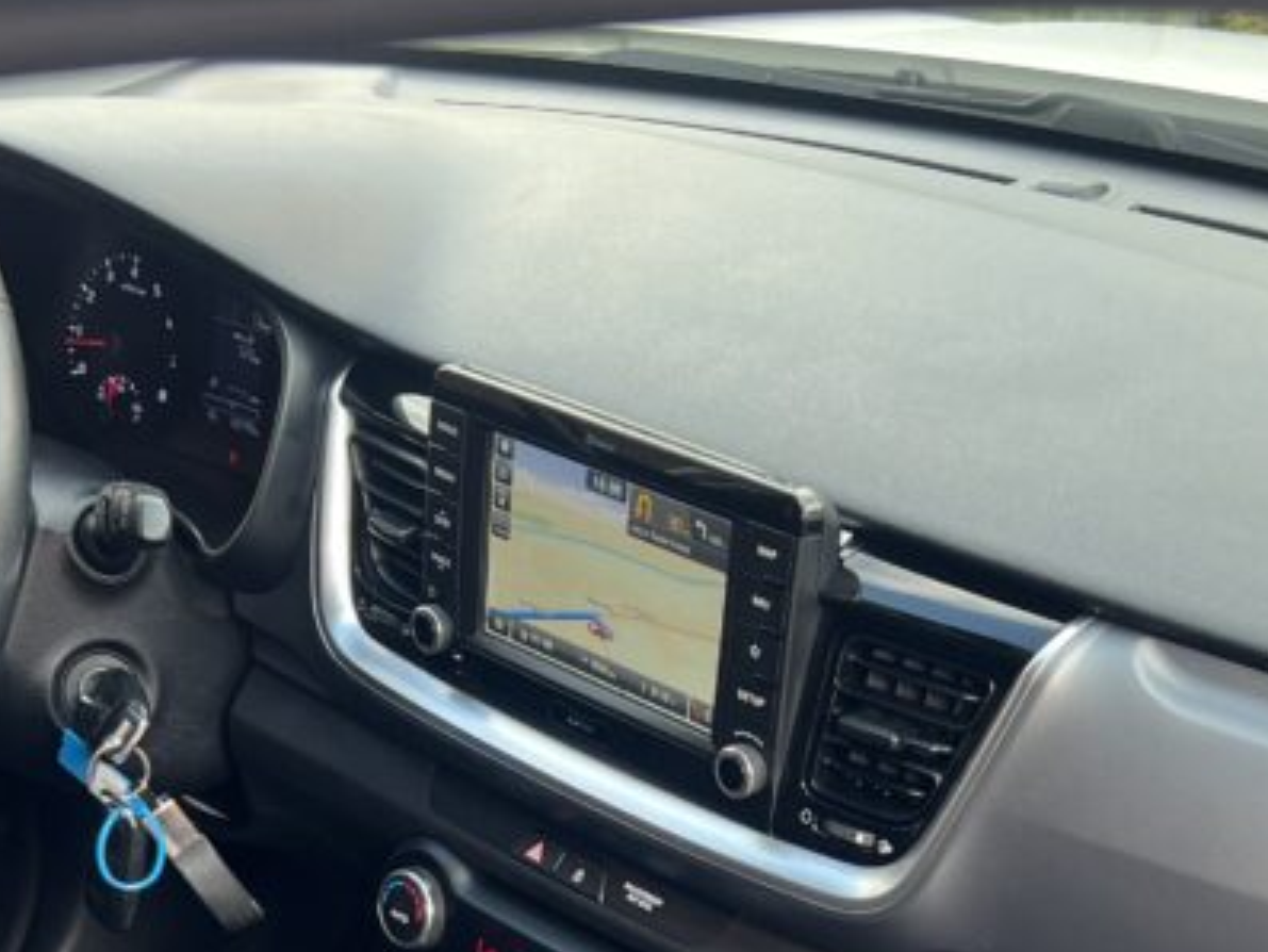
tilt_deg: -37.1
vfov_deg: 20.3
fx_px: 2455
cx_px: 792
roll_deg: +0.3
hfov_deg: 28.9
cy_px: 1185
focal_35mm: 67
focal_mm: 5.7
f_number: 1.5
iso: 40
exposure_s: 1/121
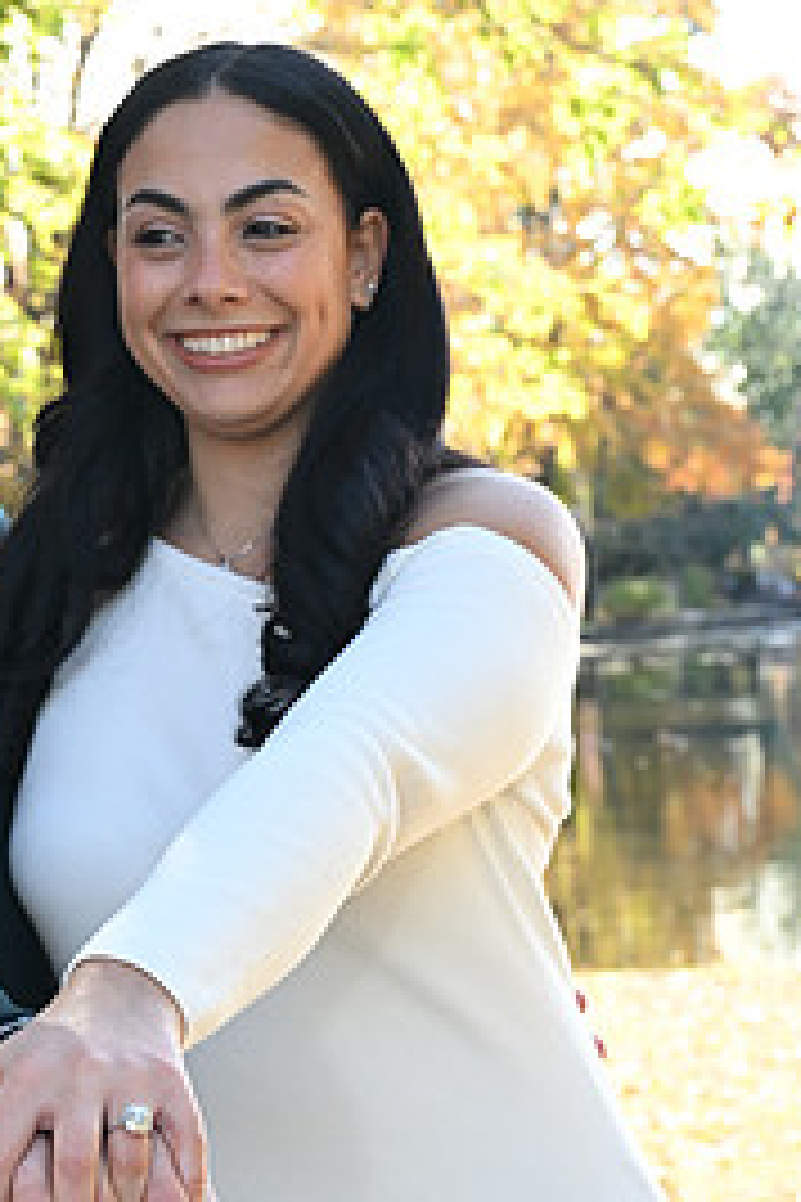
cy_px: 527
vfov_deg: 23.4
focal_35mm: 87
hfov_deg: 15.6
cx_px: 119
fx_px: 2903
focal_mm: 40
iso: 200
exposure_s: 1/80
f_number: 6.3
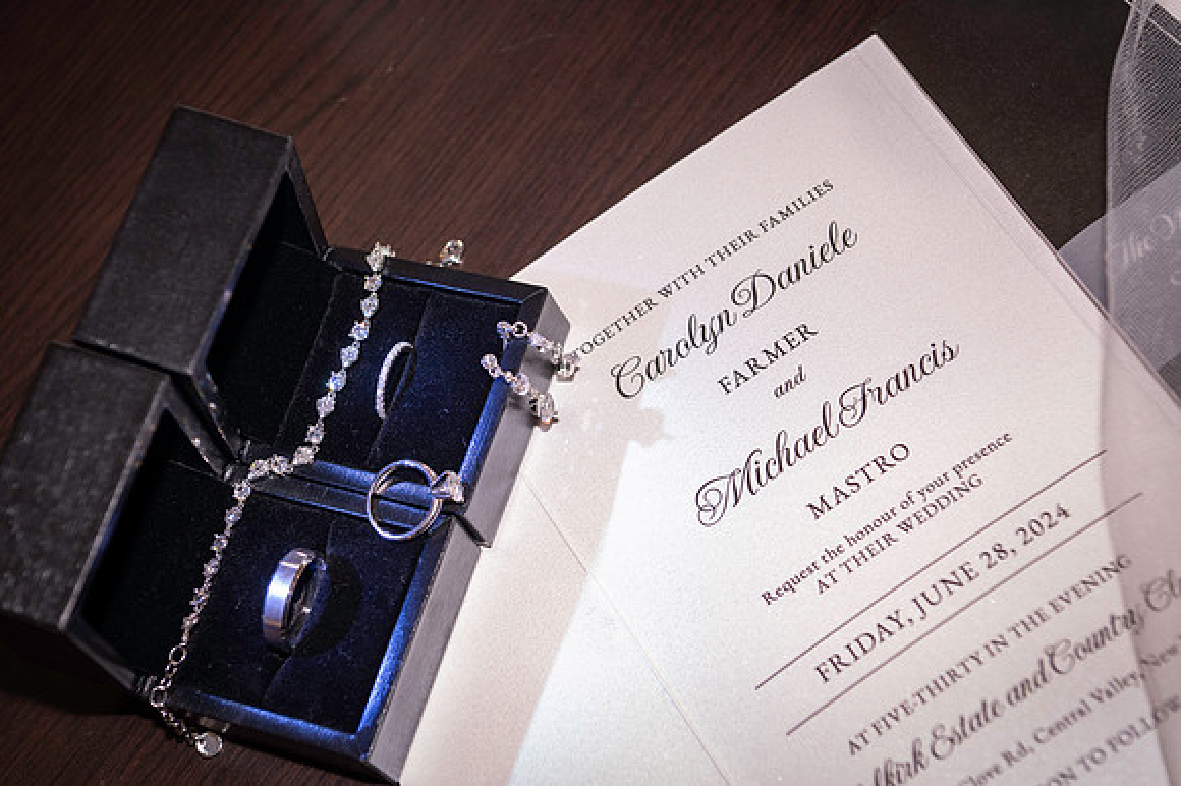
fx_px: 2295
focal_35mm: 70
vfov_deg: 19.4
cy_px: 393
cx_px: 590
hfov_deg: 28.9
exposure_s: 1/320
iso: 1600
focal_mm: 70
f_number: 6.3
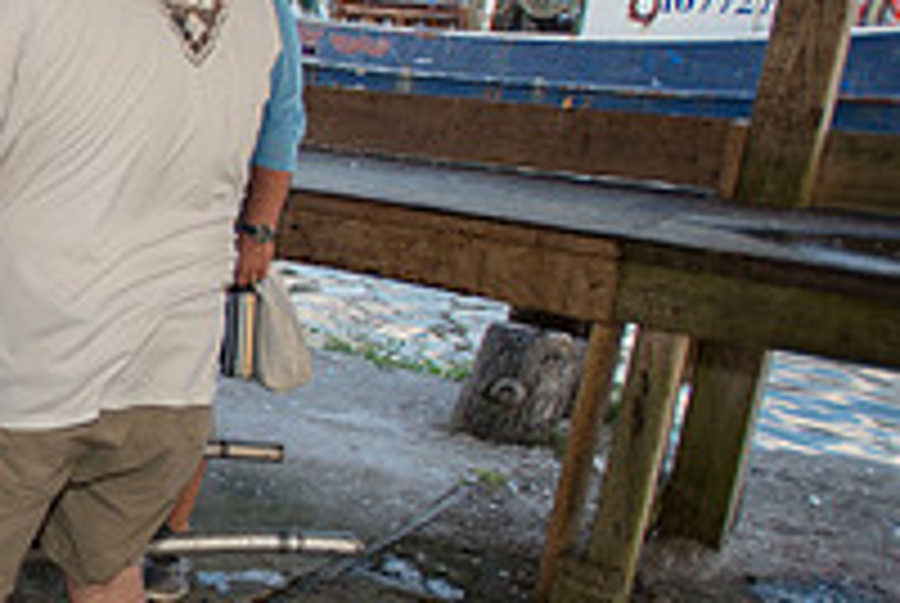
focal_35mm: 55
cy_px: 322
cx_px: -302
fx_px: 1377
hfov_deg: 28.8
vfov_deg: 24.7
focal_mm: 19
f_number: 2.8
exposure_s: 1/250
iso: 250
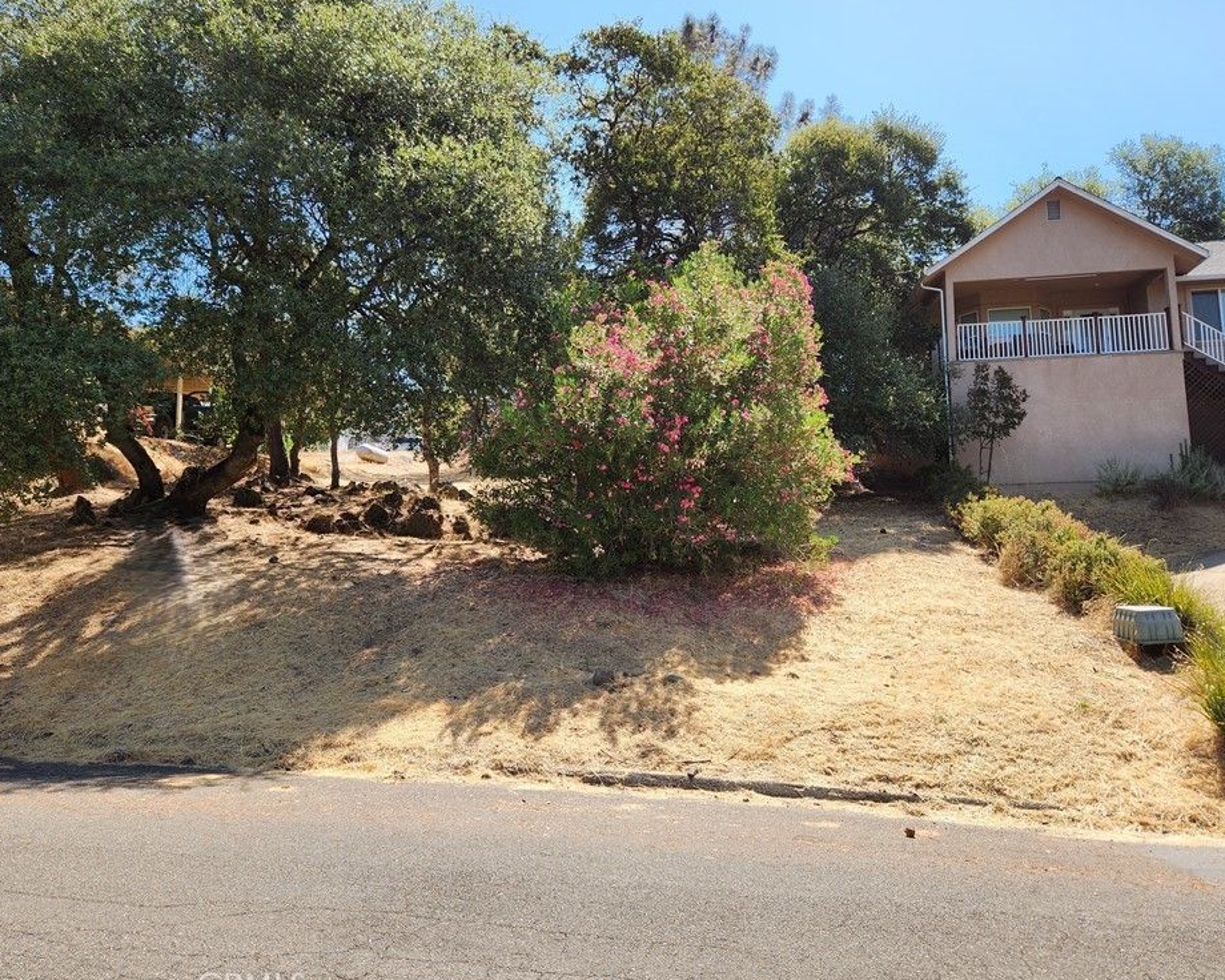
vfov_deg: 56.8
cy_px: 493
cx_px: 602
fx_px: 906
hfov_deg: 68.1
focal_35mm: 25
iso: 20
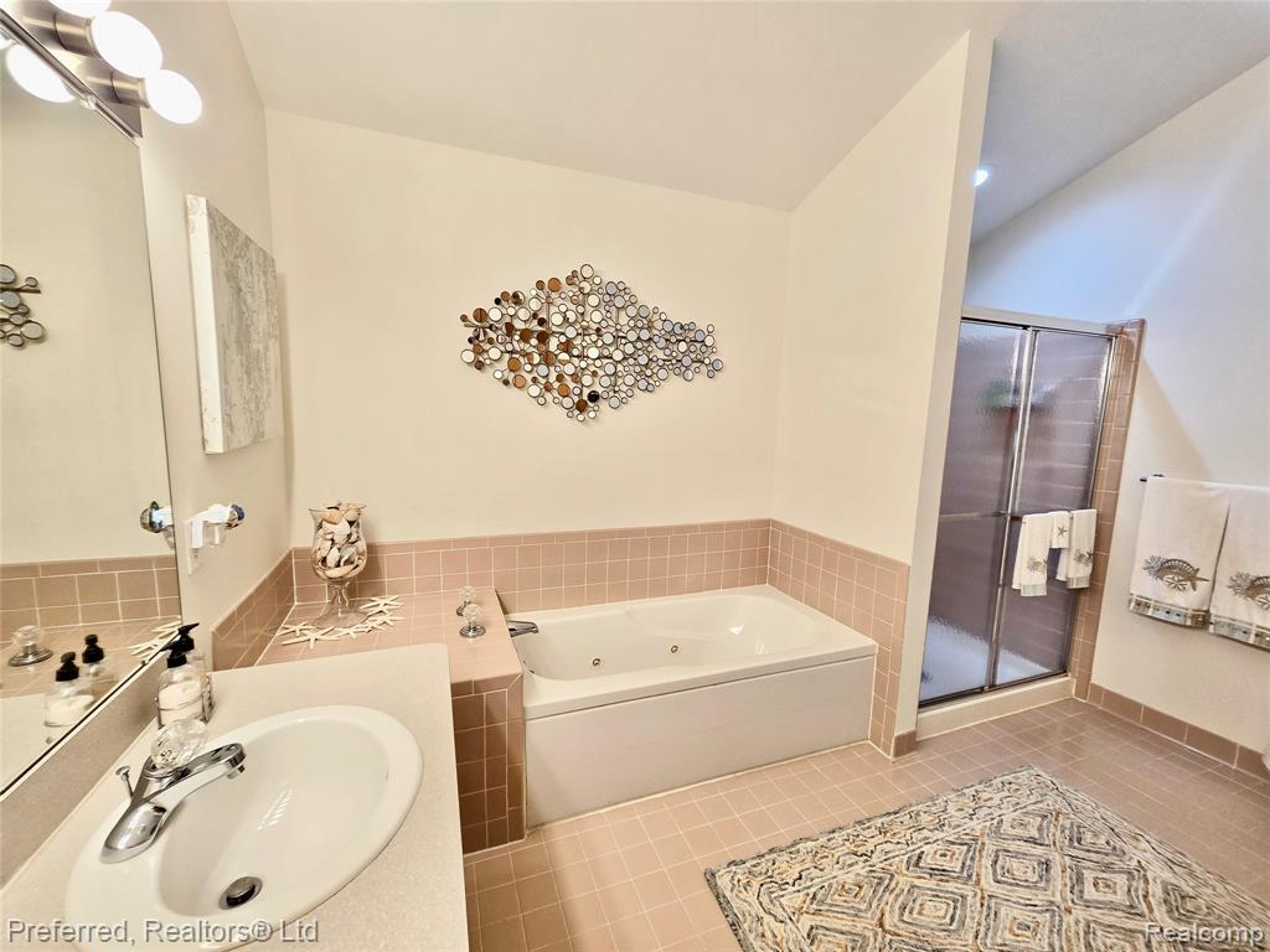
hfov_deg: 106.2
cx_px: 635
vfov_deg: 89.9
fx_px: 477
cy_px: 476
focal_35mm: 13
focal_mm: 2.2
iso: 64
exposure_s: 1/60
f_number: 2.2
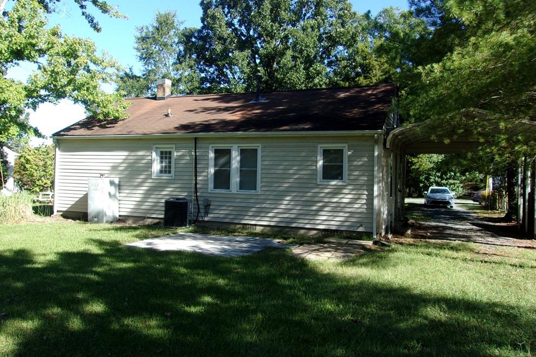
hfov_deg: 63.7
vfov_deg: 44.9
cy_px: 170
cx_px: 269
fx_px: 432
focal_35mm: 29
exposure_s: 1/400
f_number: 3
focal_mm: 4.9
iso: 80
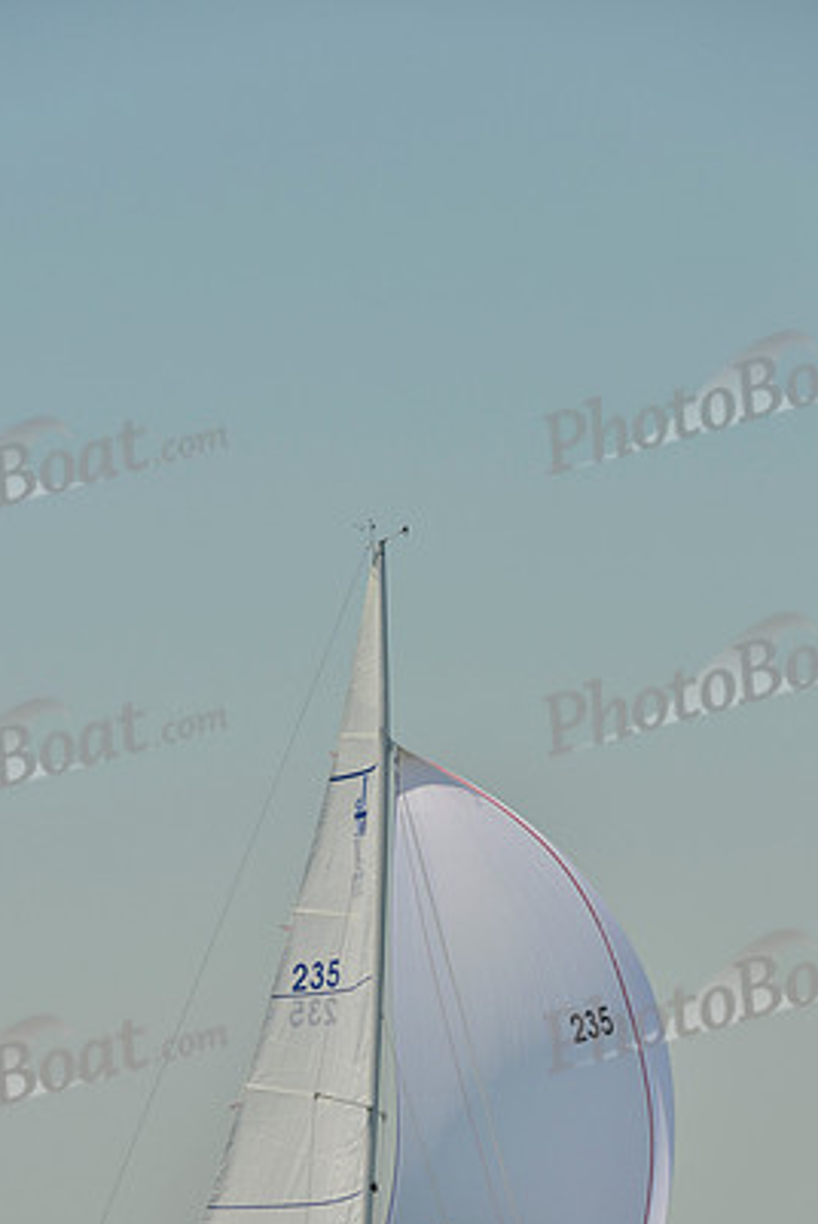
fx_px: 9832
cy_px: 879
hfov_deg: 4.8
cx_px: 386
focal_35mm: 289
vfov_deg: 7.1
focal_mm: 200
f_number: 7.1
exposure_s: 1/1250
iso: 200
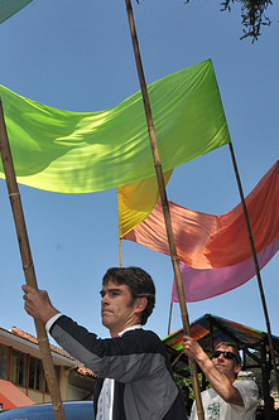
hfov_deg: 28.1
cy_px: 267
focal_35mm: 47
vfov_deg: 41.6
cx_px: 68
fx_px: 548
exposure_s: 1/320
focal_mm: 18
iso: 400
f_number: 16
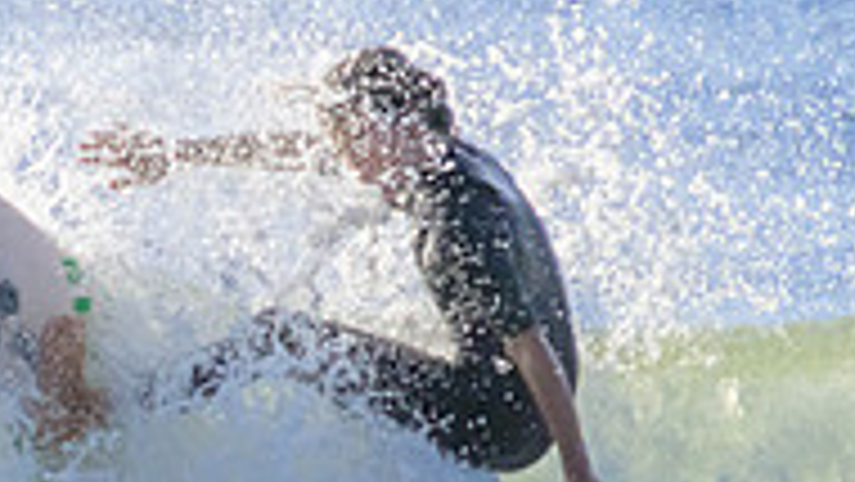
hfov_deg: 0.6
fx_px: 79757
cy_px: 430
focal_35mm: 3517
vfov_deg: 0.3
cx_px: -209
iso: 1000
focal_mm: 800
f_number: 11
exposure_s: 1/2000
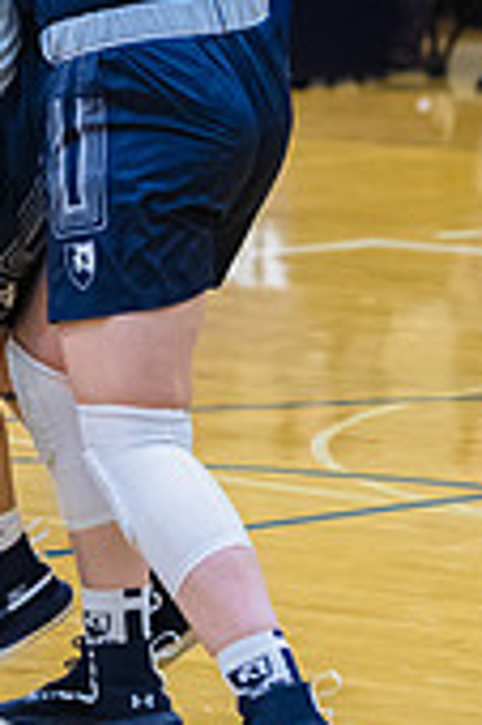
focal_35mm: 377
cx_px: -145
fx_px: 7586
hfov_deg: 3.6
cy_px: 145
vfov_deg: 5.5
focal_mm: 95
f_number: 2.8
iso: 3200
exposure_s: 1/400
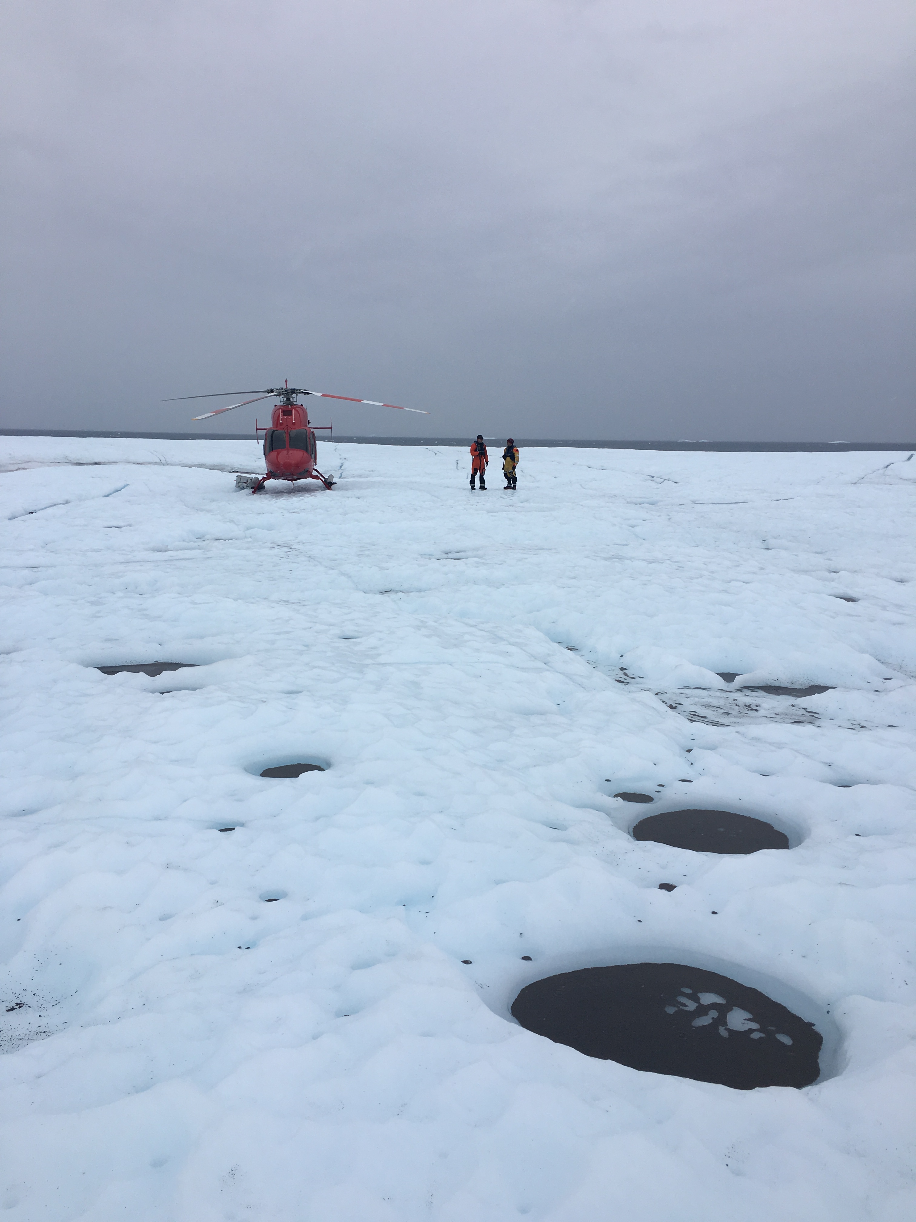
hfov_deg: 48.2
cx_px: 458
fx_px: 1023
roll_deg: -0.8
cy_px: 611
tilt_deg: -8.4
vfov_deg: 61.7
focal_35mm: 29
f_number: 2.2
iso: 25
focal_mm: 4.15
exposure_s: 1/1425
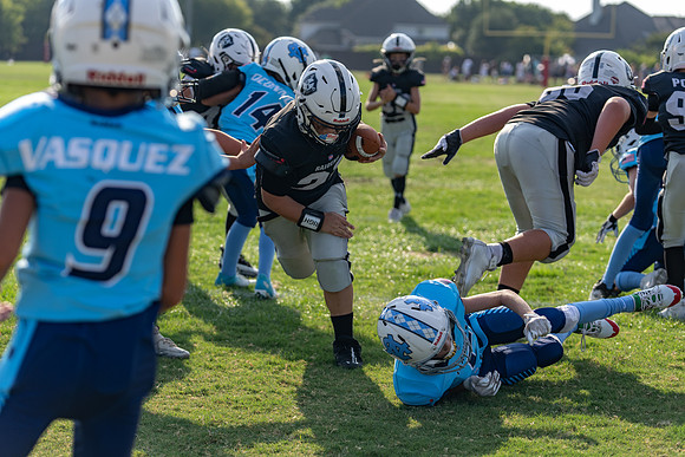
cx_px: 342
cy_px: 228
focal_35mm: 99
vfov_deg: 13.8
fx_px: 1884
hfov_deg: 20.6
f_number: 3.5
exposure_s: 1/1000
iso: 100
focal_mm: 99
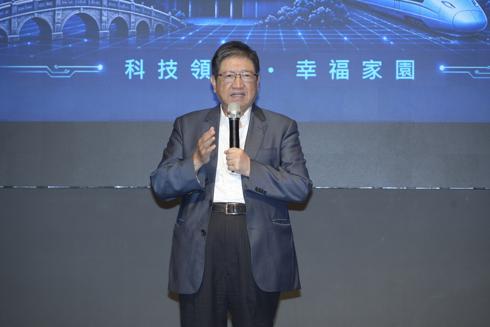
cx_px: 245
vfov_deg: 9.7
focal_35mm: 142
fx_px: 1933
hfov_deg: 14.4
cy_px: 164
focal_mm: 142
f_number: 5.6
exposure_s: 1/200
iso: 2000
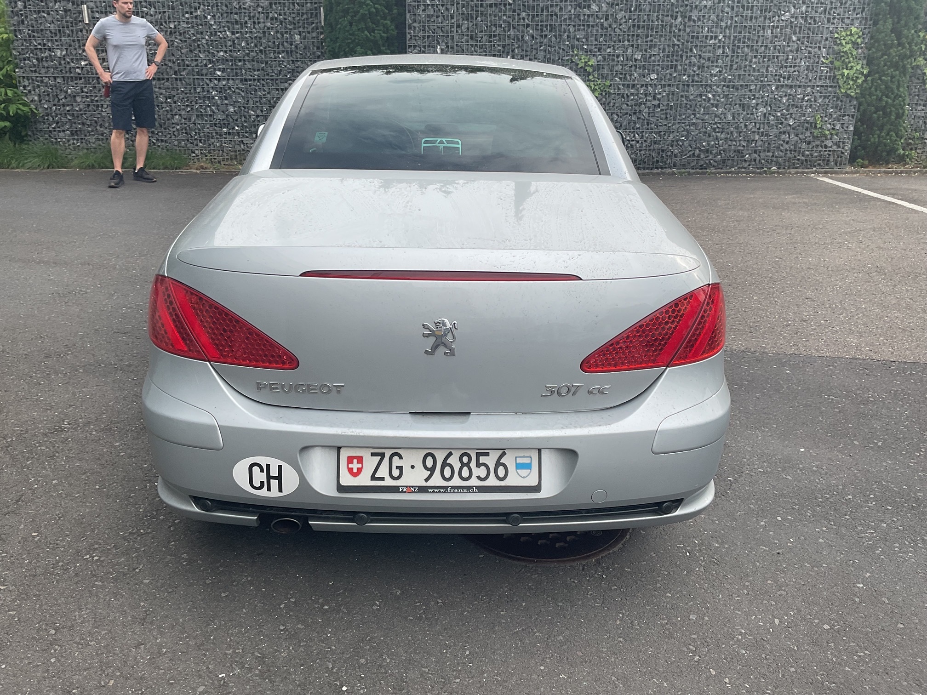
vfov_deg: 48.2
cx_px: 464
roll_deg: -3.0
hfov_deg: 61.7
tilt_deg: -21.2
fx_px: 777
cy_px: 348
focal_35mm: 29
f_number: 1.8
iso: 16
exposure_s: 1/691
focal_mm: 3
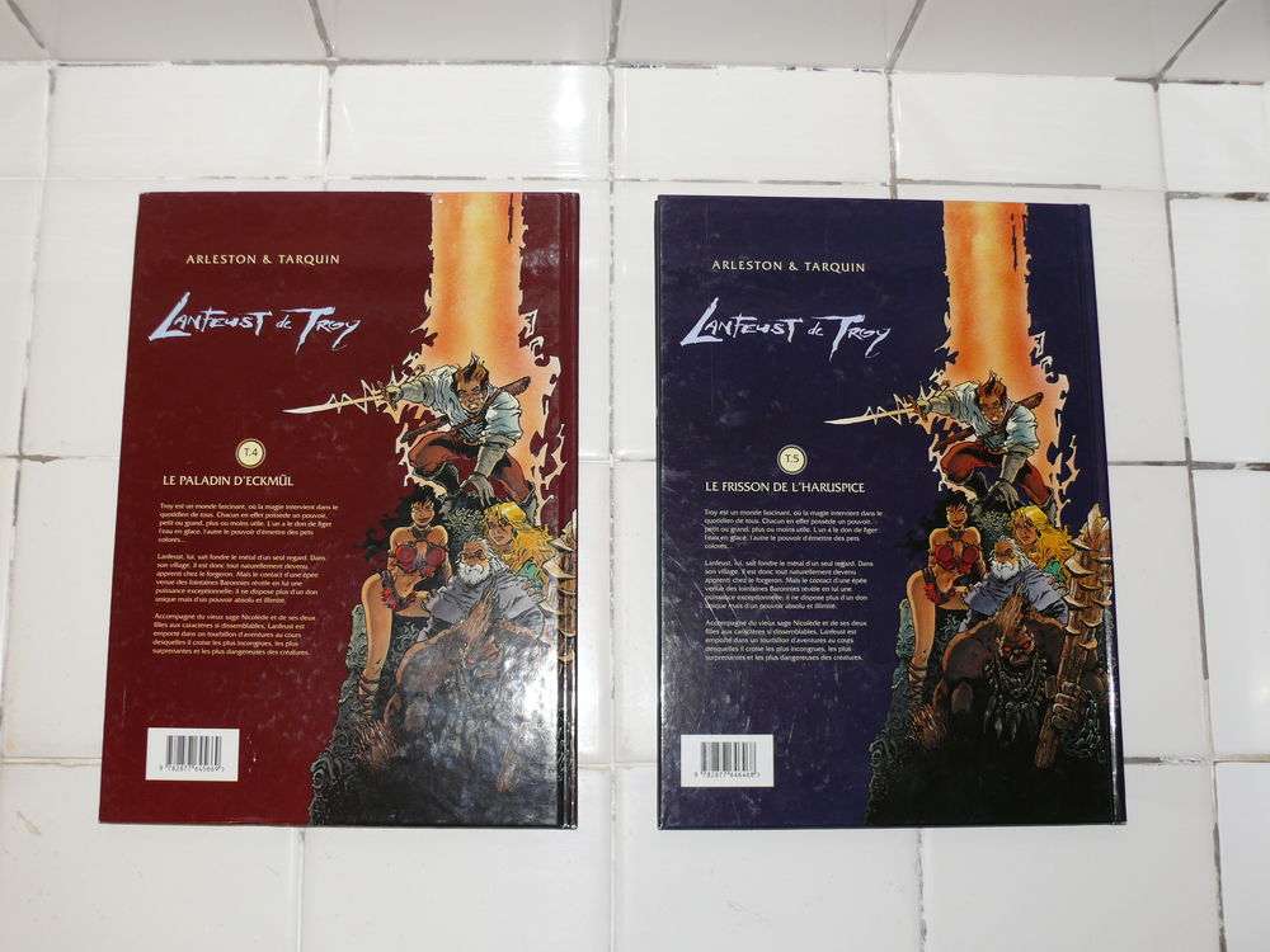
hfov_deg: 45.8
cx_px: 635
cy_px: 476
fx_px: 1504
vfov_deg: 35.1
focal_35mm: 41
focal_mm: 8.4
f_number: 2.8
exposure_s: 1/30
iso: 100
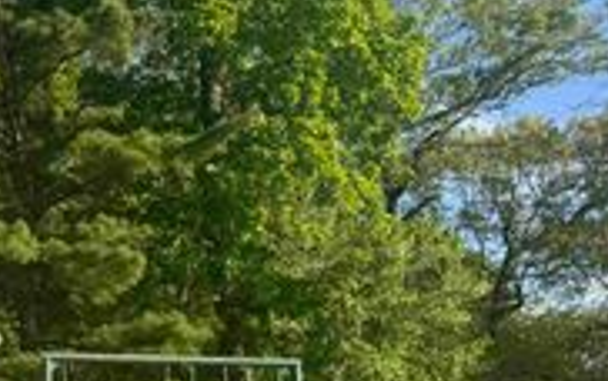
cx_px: -154
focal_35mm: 70
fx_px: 1161
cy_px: 302
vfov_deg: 18.5
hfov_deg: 25.7
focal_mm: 6.76
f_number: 1.78
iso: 80
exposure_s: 1/2174
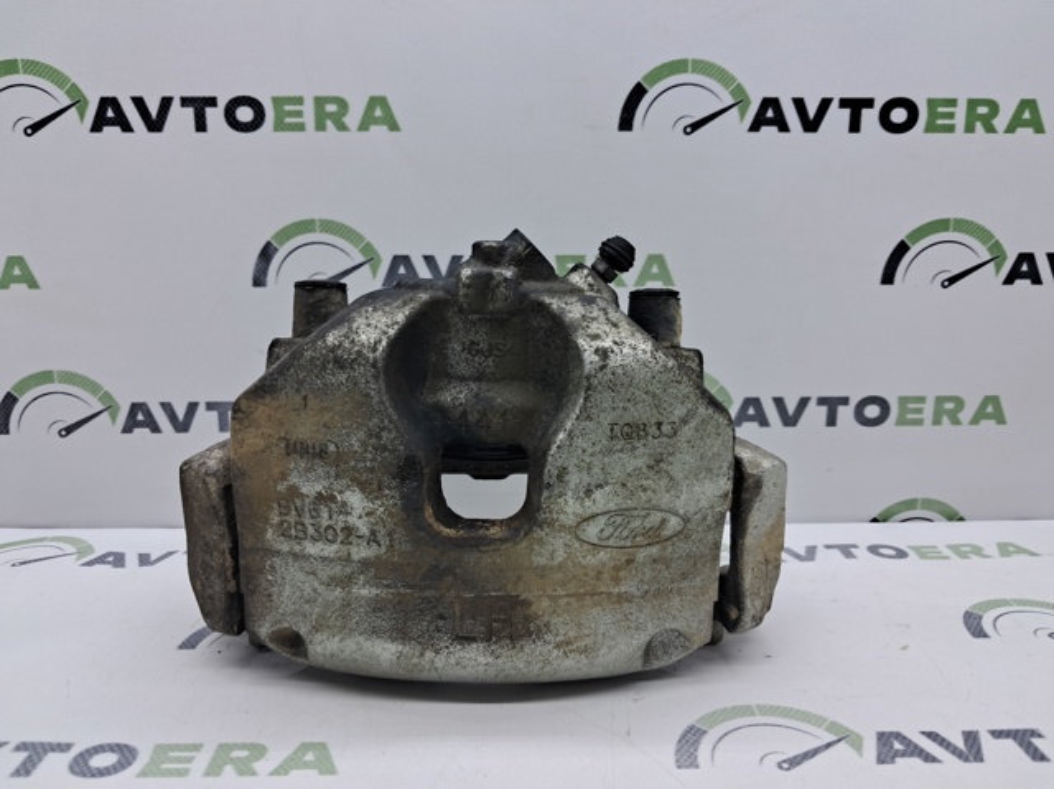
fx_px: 821
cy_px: 394
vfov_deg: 51.3
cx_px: 527
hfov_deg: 65.4
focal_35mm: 27
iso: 50
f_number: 1.8
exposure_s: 1/100
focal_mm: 4
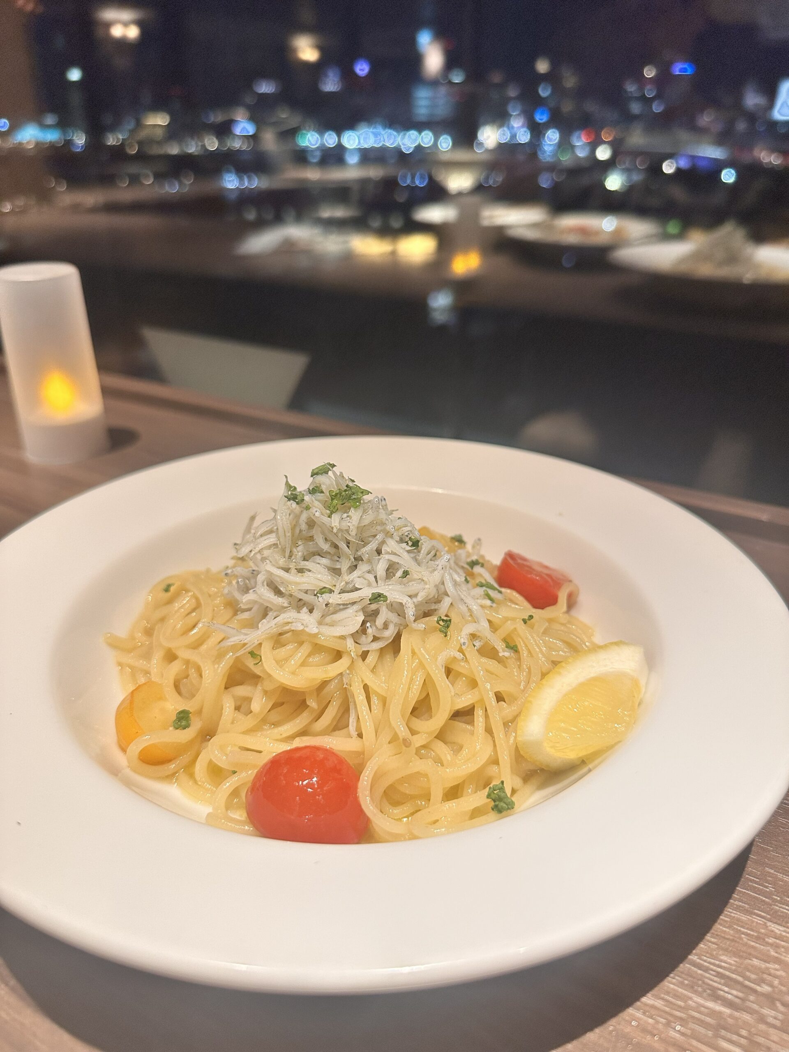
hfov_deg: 56.8
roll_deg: -0.9
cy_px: 526
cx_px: 394
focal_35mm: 24
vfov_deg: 71.6
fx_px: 729
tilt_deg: -26.3
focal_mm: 6.86
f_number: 1.78
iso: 200
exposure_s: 1/121
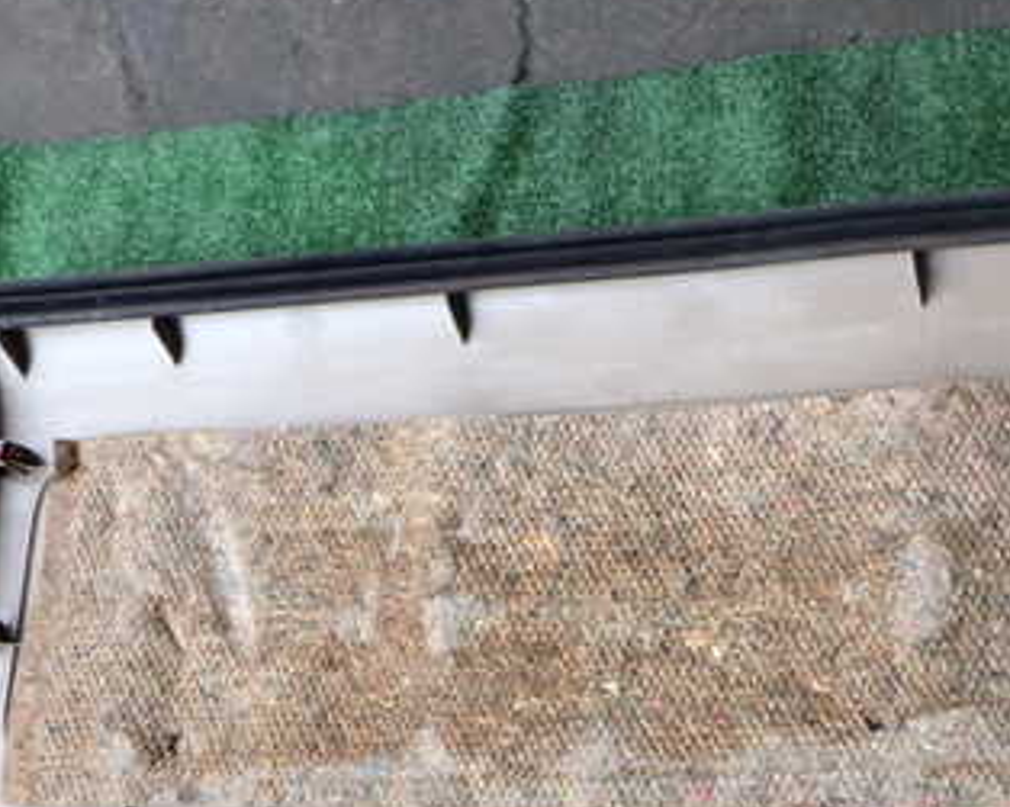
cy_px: 572
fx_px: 1673
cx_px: 804
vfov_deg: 26.9
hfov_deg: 32.7
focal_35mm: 56
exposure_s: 1/160
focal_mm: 5.4
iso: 100
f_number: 2.3
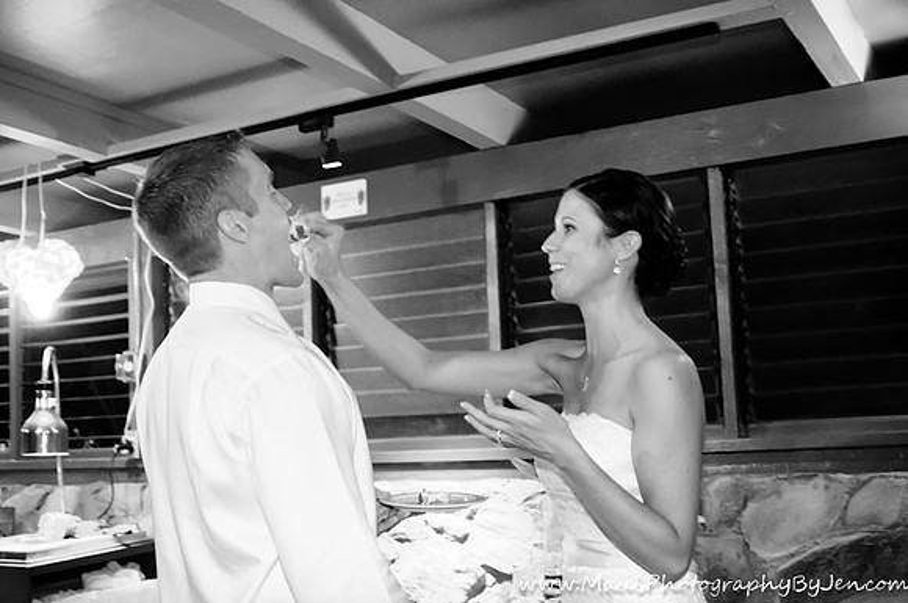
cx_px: 454
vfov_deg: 31.8
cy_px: 302
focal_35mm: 42
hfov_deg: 46.5
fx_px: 1058
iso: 3200
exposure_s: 1/50
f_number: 2.8
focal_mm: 28
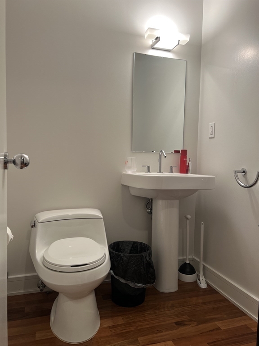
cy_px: 173
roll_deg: -0.8
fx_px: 259
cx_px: 130
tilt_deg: -2.9
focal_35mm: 26
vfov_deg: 67.3
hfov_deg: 53.1
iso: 80
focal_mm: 5.7
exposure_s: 1/60
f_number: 1.5
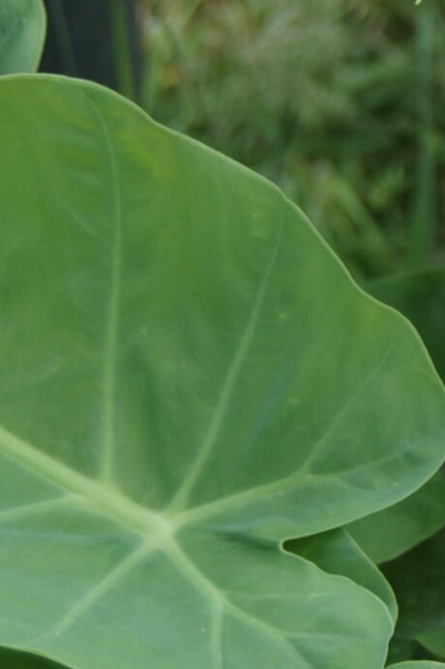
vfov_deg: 9.7
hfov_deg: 6.3
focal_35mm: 212
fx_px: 3934
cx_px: 810
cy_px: 273
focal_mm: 38
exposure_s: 1/500
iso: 220
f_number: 4.8
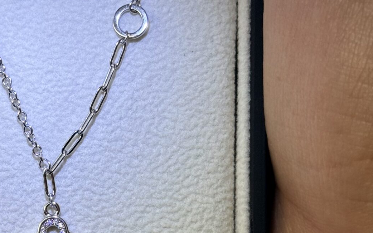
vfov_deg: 10.5
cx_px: 88
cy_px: 161
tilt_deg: -47.9
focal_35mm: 125
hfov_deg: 16.6
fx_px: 1271
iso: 64
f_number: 1.78
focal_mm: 6.76
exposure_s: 1/100
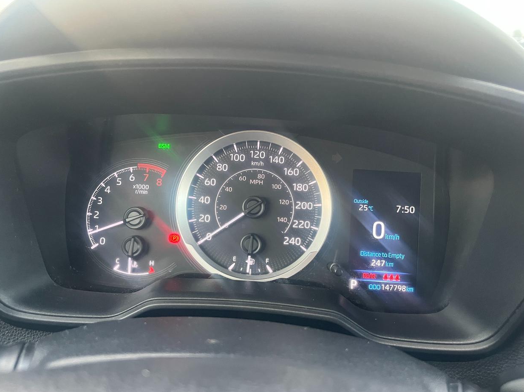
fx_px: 409
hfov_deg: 65.3
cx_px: 263
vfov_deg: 51.3
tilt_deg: -22.4
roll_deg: -1.6
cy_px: 195
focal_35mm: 27
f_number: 1.6
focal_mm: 5.1
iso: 500
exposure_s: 1/58
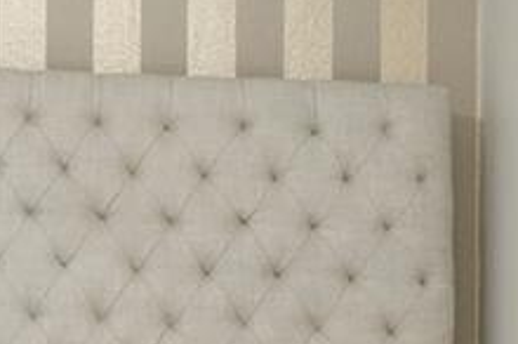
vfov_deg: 10.4
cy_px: 337
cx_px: -273
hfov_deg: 14.5
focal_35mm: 131
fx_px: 1882
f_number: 7.1
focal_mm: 12
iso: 400
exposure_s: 1/4
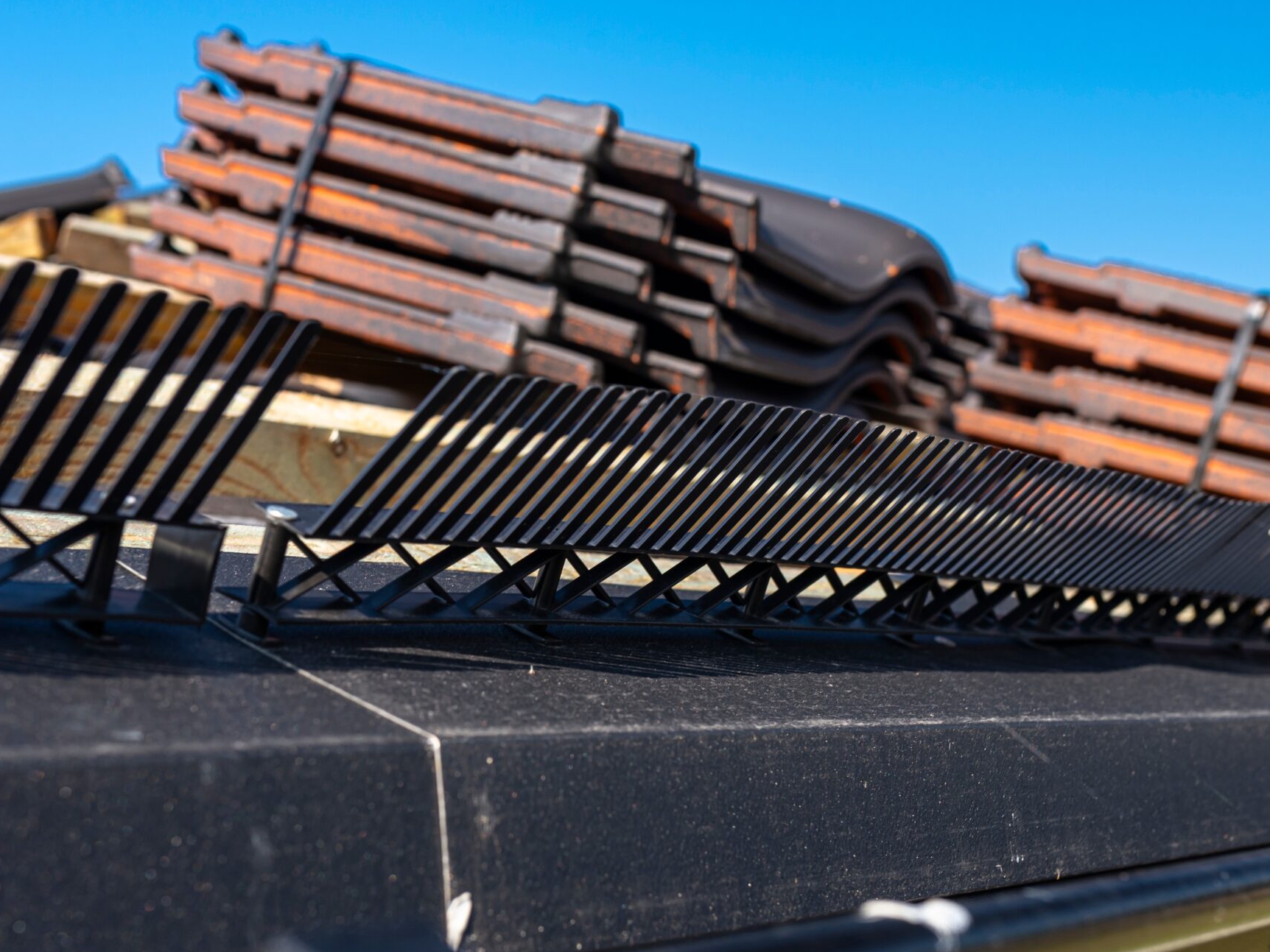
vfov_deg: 29.0
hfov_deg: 38.1
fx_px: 1834
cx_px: 522
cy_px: 563
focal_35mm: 50
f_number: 6.3
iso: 200
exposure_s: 1/100
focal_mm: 35
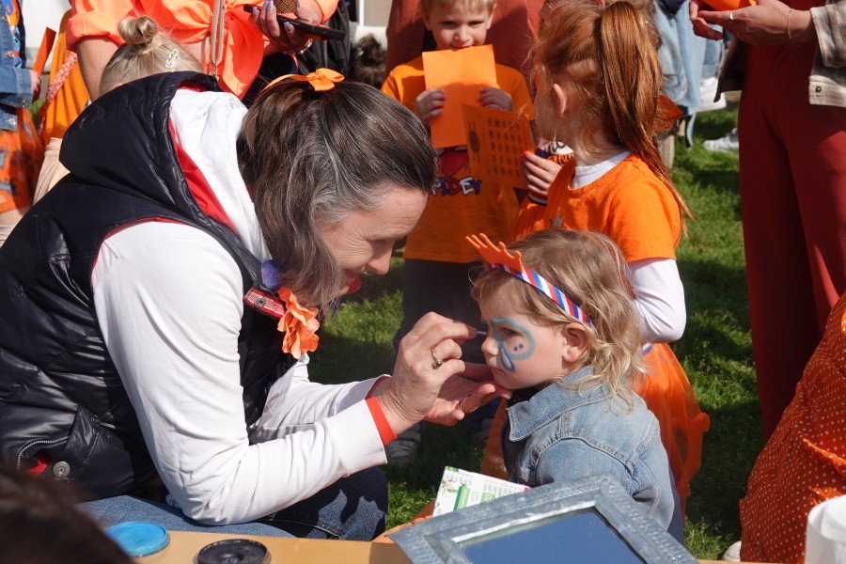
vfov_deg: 18.4
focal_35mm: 74
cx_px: 423
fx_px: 1739
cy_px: 282
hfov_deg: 27.3
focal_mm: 27.24
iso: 100
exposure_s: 1/1000
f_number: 4
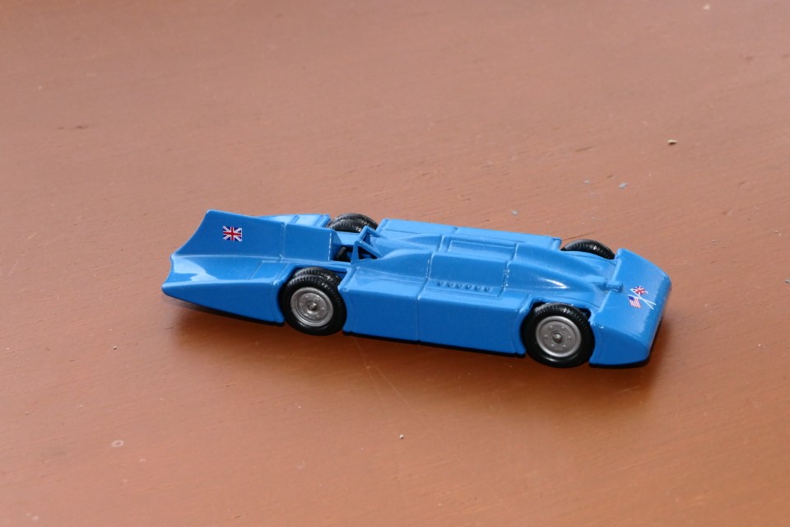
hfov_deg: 26.3
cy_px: 264
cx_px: 395
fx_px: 1690
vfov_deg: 17.7
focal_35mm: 77
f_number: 8
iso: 1600
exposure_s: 1/60
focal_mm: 28.4
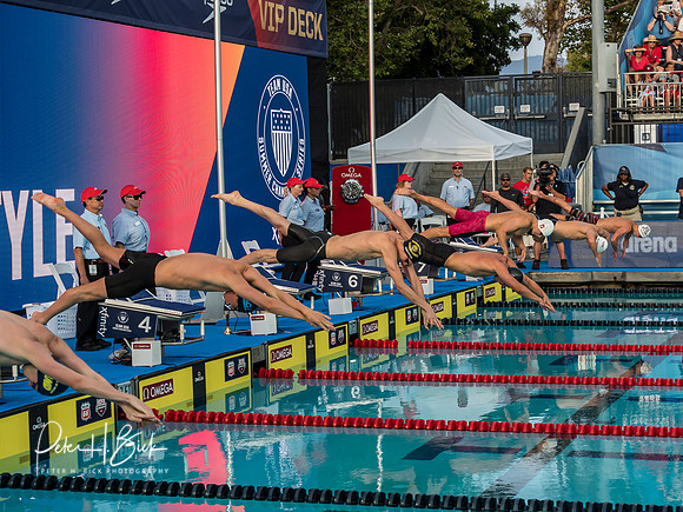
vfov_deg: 18.4
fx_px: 1578
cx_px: 342
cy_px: 256
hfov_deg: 24.4
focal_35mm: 80
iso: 320
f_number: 4
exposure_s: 1/640
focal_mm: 40
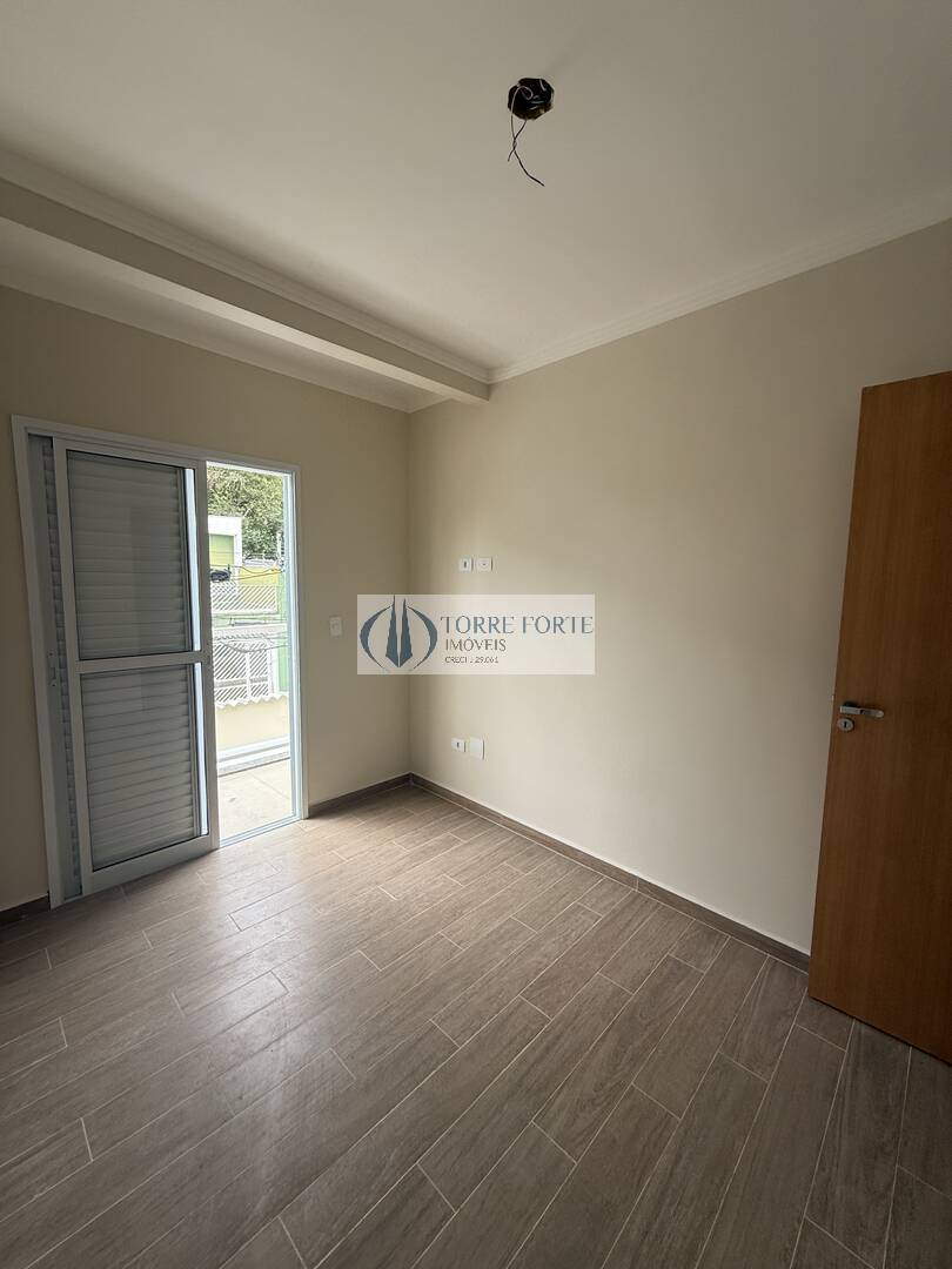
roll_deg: -0.6
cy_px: 634
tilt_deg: -5.8
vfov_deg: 102.1
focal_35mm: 14
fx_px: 513
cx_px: 476
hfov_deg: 85.7
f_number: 2.2
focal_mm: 2.22
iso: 64
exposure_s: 1/286
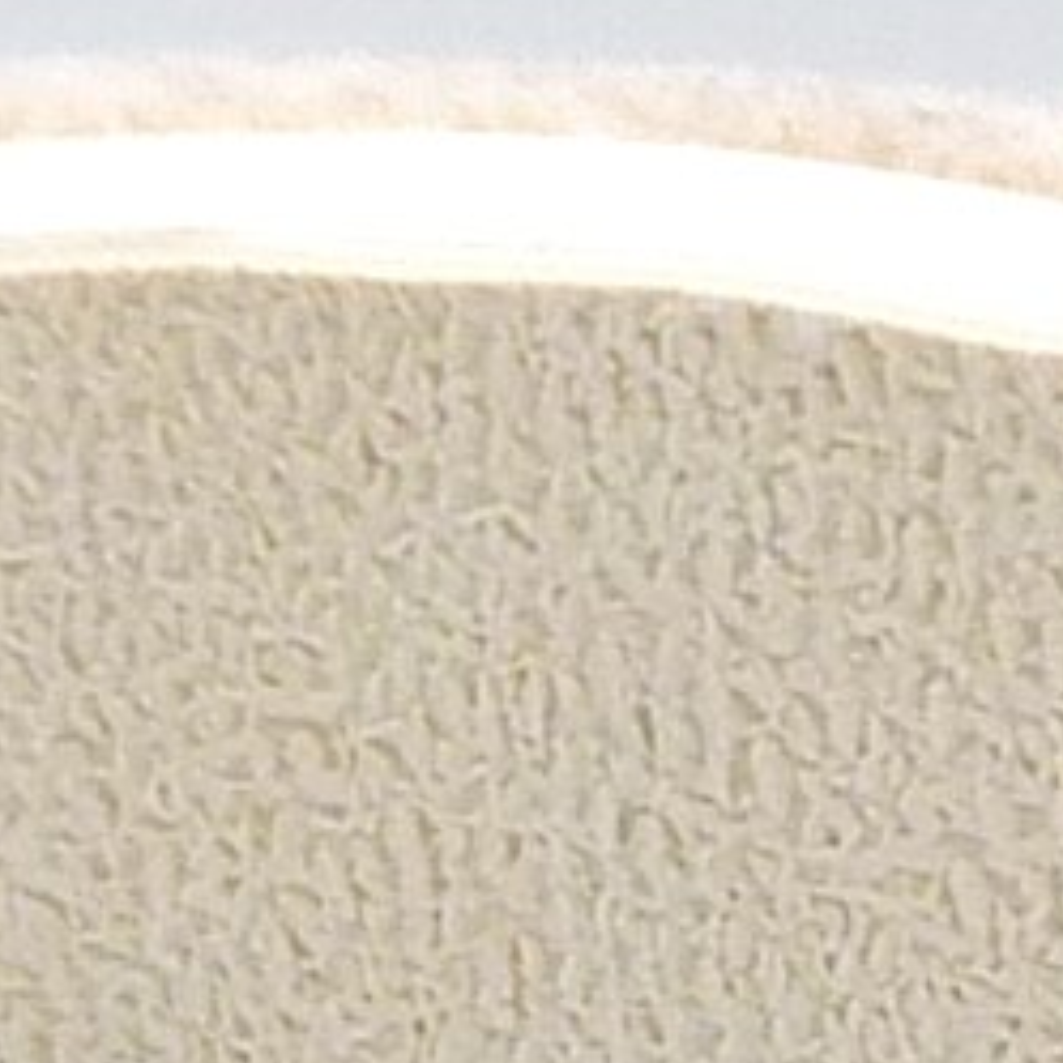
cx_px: 1601
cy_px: 1136
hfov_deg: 6.2
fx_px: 9658
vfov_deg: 6.3
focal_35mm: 278
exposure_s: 1/200
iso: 100
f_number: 5
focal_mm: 4.8
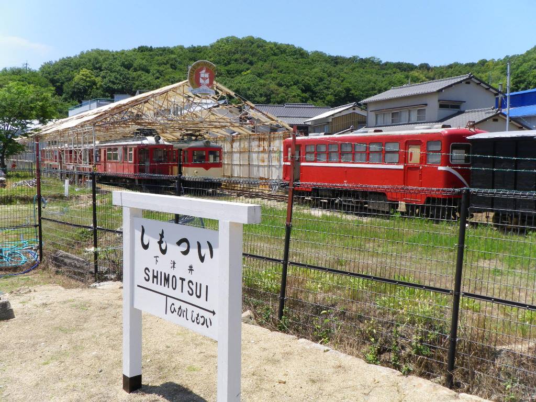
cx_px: 268
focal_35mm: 35
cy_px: 201
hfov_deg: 52.6
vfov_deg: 40.7
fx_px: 542
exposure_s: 1/200
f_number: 6.3
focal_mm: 6.2
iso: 64
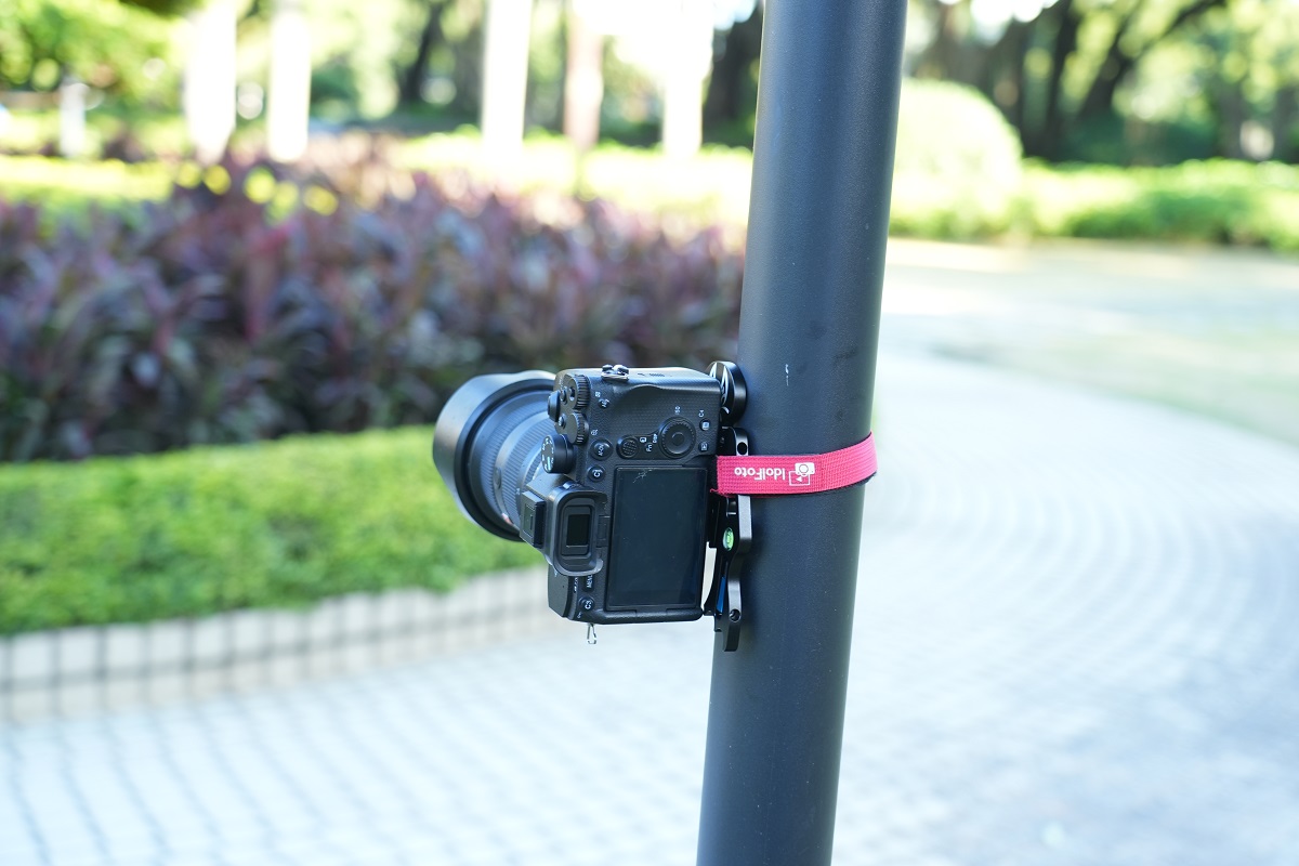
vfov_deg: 26.5
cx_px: 650
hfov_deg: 38.9
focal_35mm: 51
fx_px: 1840
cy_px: 433
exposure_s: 1/125
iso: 640
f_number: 4
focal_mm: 51
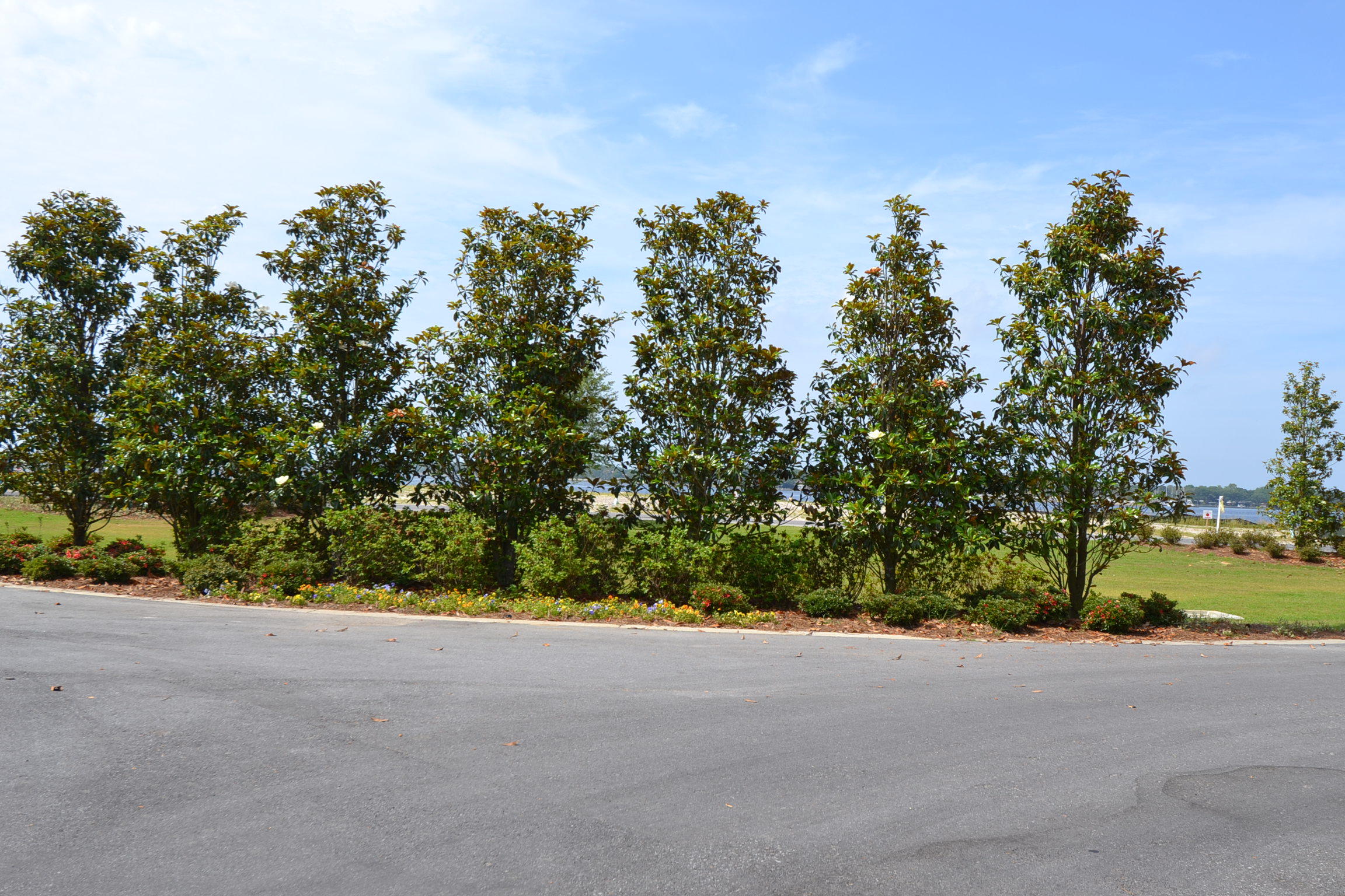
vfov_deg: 36.9
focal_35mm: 36
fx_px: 1345
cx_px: 672
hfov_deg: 53.1
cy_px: 448
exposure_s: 1/250
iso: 100
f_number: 8
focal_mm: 24
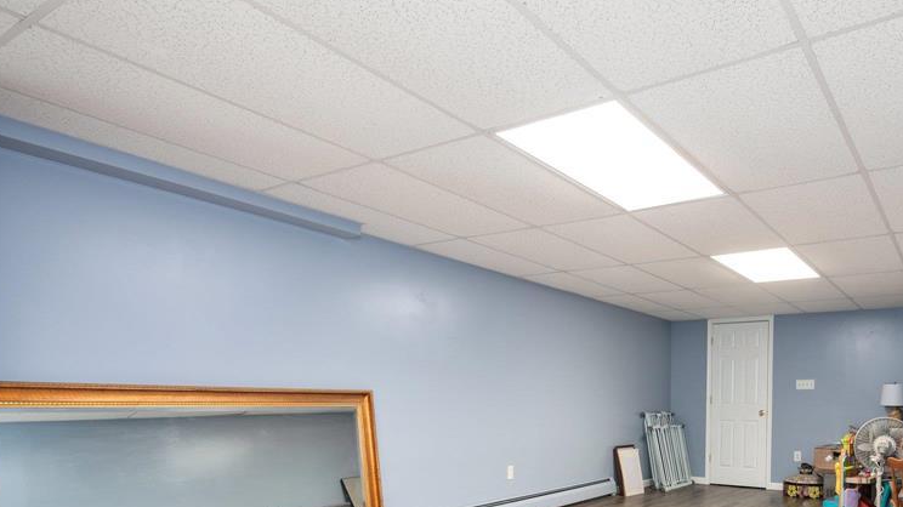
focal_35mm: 27
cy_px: 418
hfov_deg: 68.4
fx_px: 646
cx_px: 584
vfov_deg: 40.7
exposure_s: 1/4
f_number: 4
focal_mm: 9
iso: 200
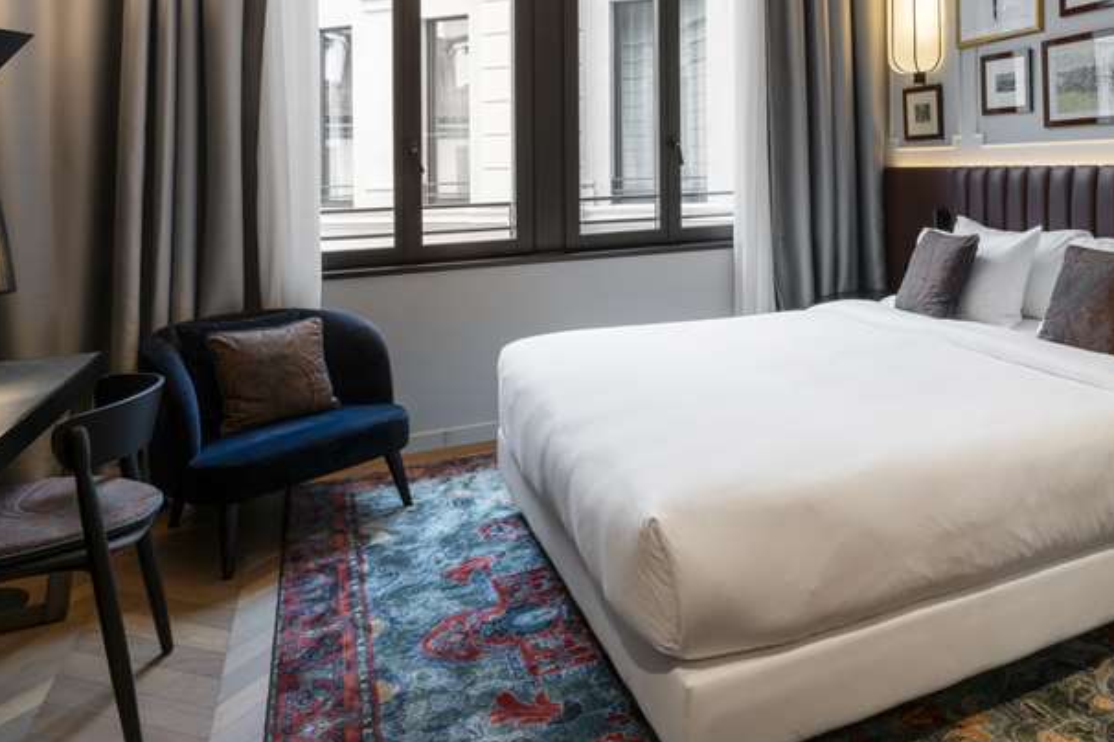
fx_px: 835
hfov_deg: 64.7
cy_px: 213
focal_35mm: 27
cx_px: 784
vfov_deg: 46.7
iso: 200
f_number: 16
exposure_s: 1/2.5
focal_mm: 16
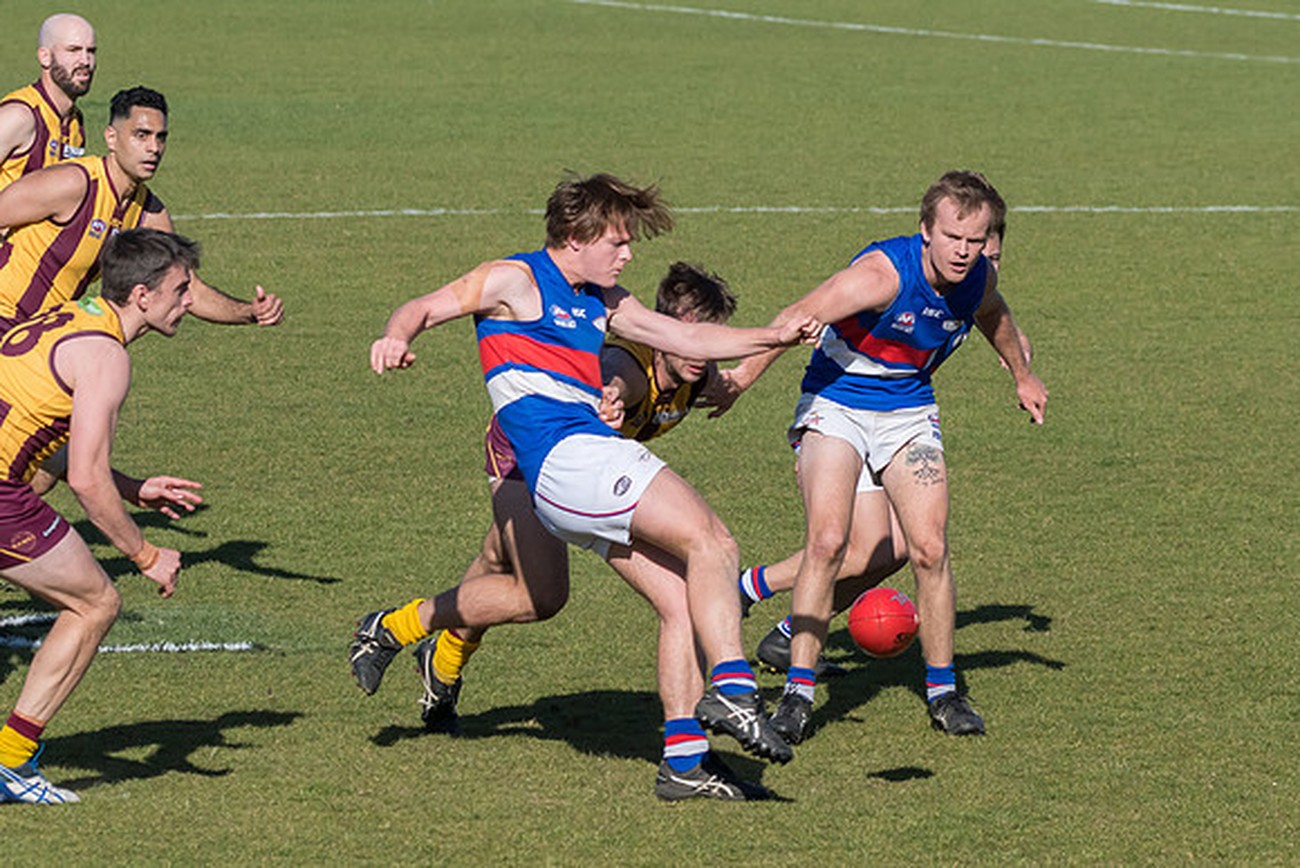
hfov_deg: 6.8
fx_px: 10940
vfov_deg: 4.5
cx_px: 875
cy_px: 335
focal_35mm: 303
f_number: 8
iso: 800
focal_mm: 150
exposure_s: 1/5000
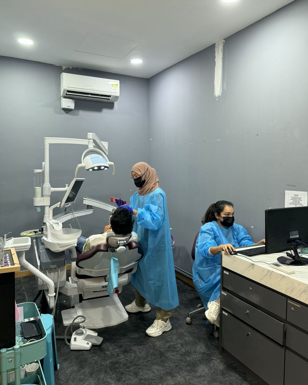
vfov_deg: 66.0
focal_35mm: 26
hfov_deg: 54.9
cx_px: 152
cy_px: 181
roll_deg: -1.0
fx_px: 296
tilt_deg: -3.6
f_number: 1.78
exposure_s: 1/50
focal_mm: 6.76
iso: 125
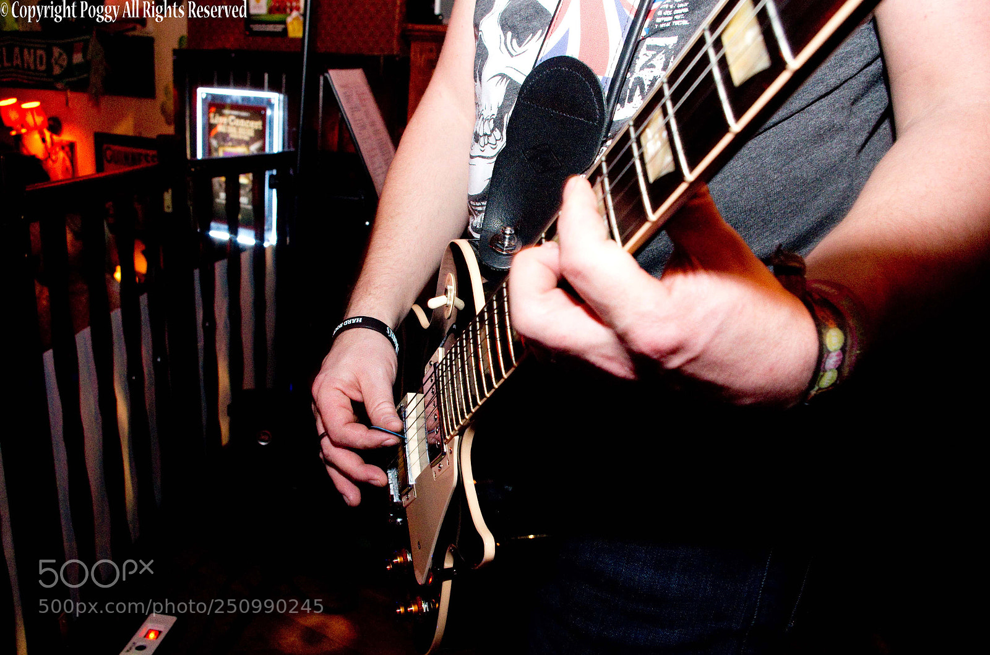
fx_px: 823
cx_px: 495
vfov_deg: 43.4
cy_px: 328
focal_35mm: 30
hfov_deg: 62.0
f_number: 6.3
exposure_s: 1/15
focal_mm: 20
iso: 1600
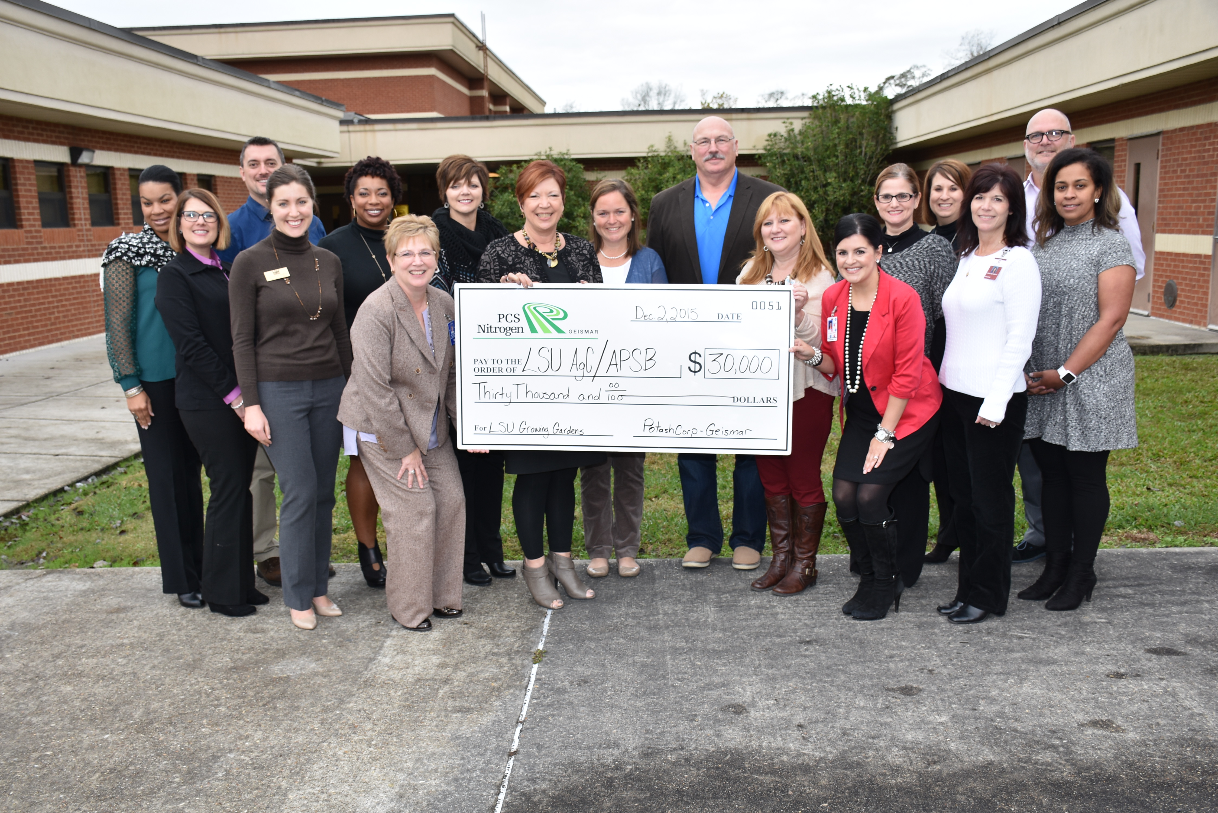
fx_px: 1117
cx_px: 609
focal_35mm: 33
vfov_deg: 40.0
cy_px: 406
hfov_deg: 57.2
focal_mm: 22
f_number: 5.6
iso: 200
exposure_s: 1/125
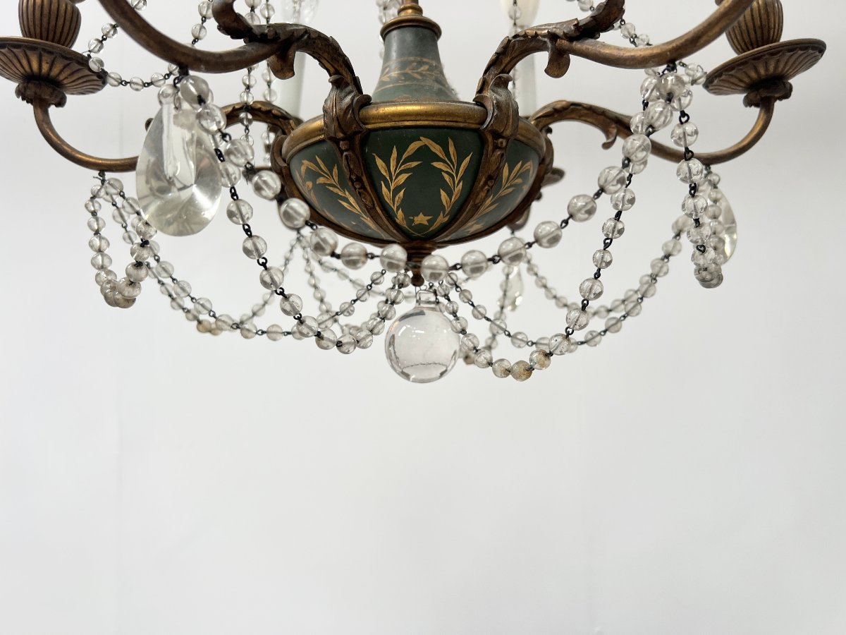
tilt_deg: +2.5
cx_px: 423
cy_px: 318
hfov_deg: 67.3
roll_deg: +2.3
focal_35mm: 26
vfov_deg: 53.1
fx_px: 635
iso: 80
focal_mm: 5.7
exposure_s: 1/121
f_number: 1.5
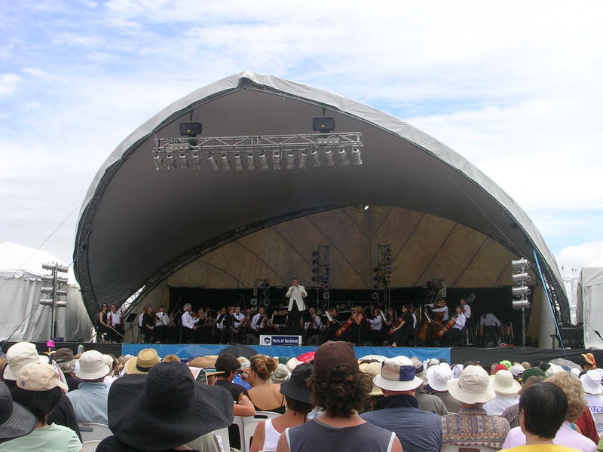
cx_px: 302
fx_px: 976
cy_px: 226
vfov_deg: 26.1
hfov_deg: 34.3
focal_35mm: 56
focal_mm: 8.5
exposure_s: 1/235
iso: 50
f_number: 6.6
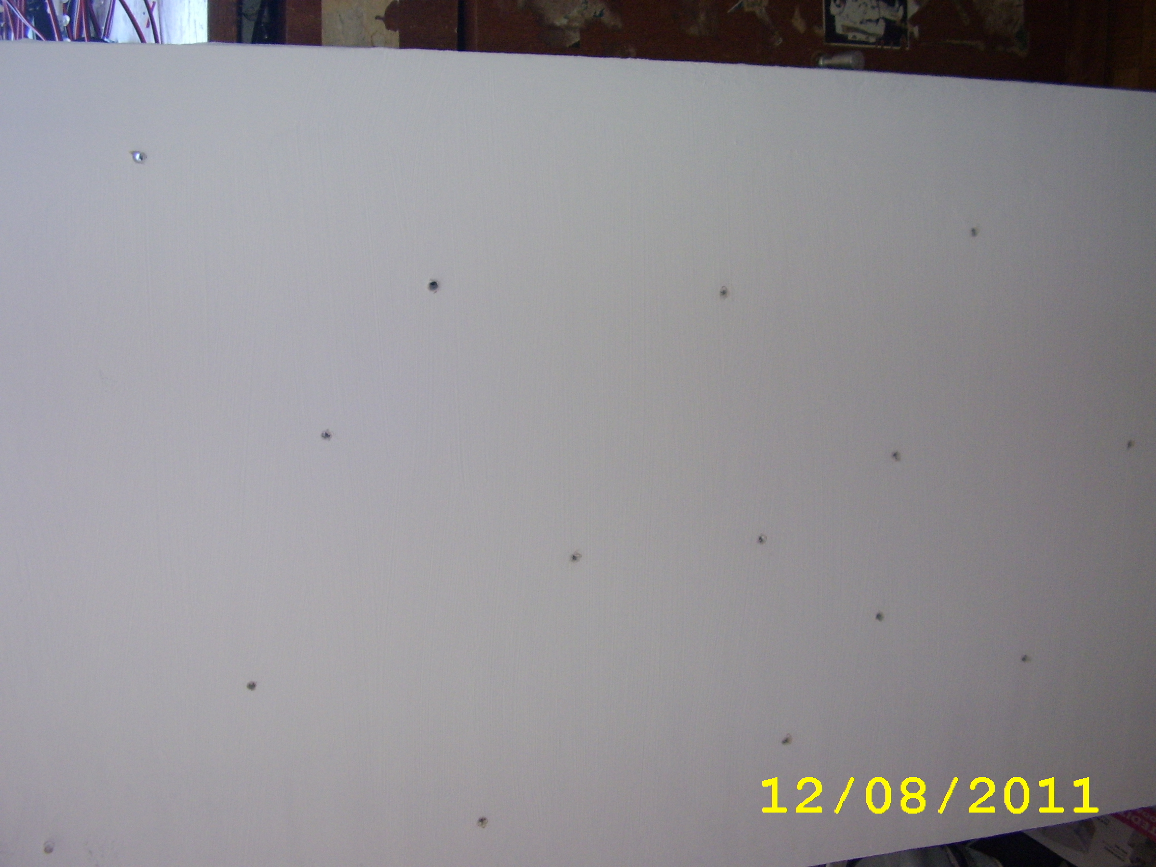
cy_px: 434
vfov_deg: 46.8
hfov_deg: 60.0
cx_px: 578
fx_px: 1002
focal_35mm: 30
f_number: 2.9
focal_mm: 5.8
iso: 141
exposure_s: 1/30
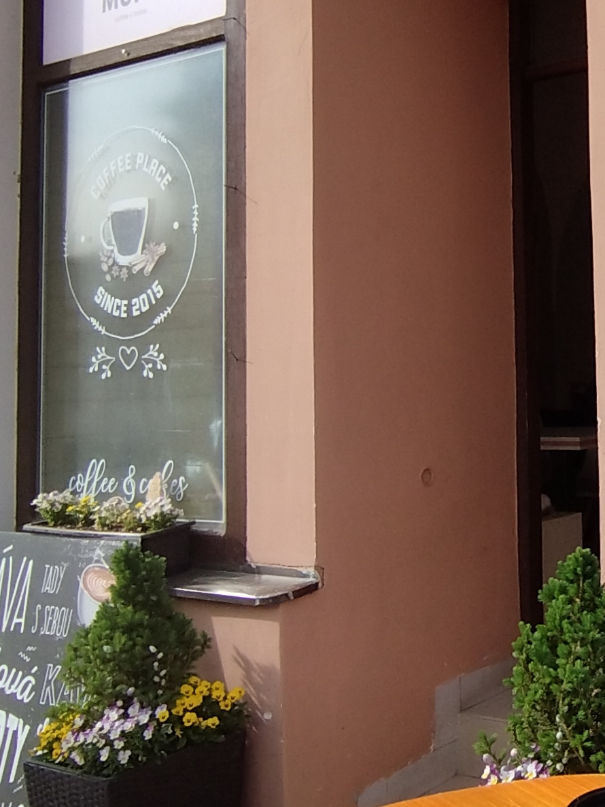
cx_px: 732
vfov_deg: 42.5
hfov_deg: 28.5
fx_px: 1026
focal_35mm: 44
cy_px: 290
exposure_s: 1/873
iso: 50
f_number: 2.2
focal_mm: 1.65
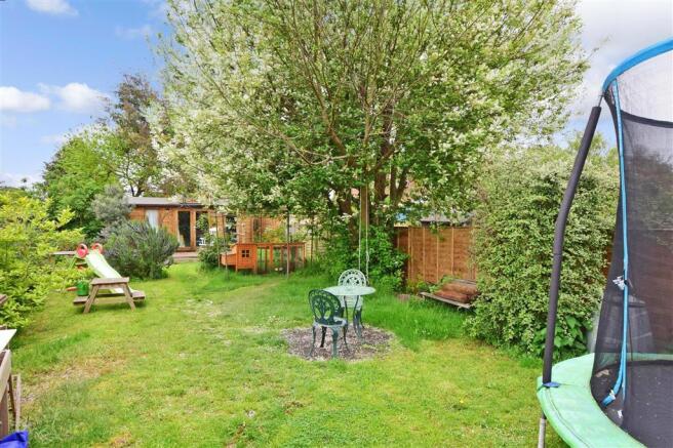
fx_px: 392
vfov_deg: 59.5
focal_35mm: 21
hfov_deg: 81.2
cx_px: 336
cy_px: 224
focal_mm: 14
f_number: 10
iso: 400
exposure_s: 1/100
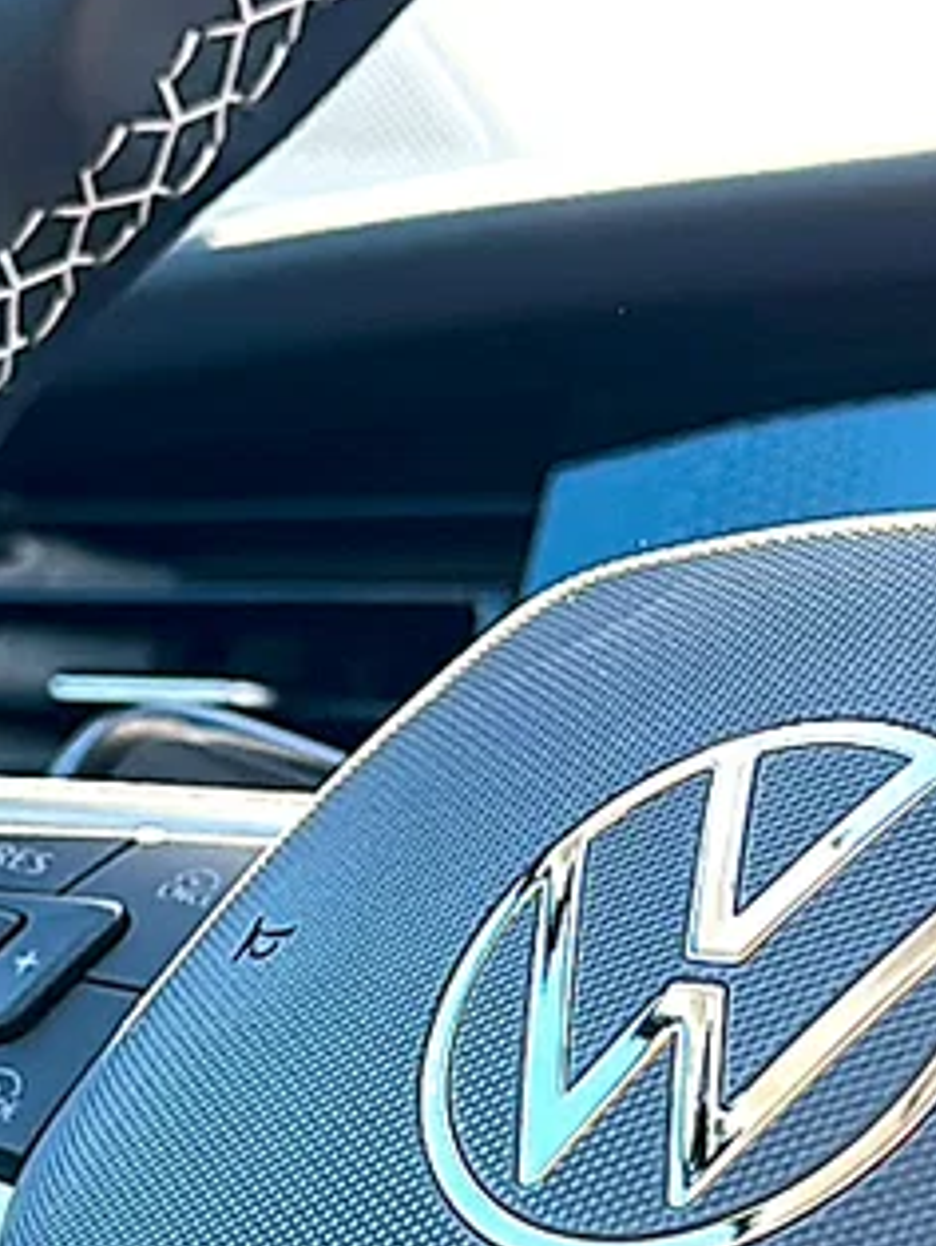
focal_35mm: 98
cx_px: 428
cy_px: 931
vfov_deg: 19.9
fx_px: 3528
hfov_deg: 15.1
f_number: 1.78
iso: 100
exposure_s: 1/386
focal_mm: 6.86
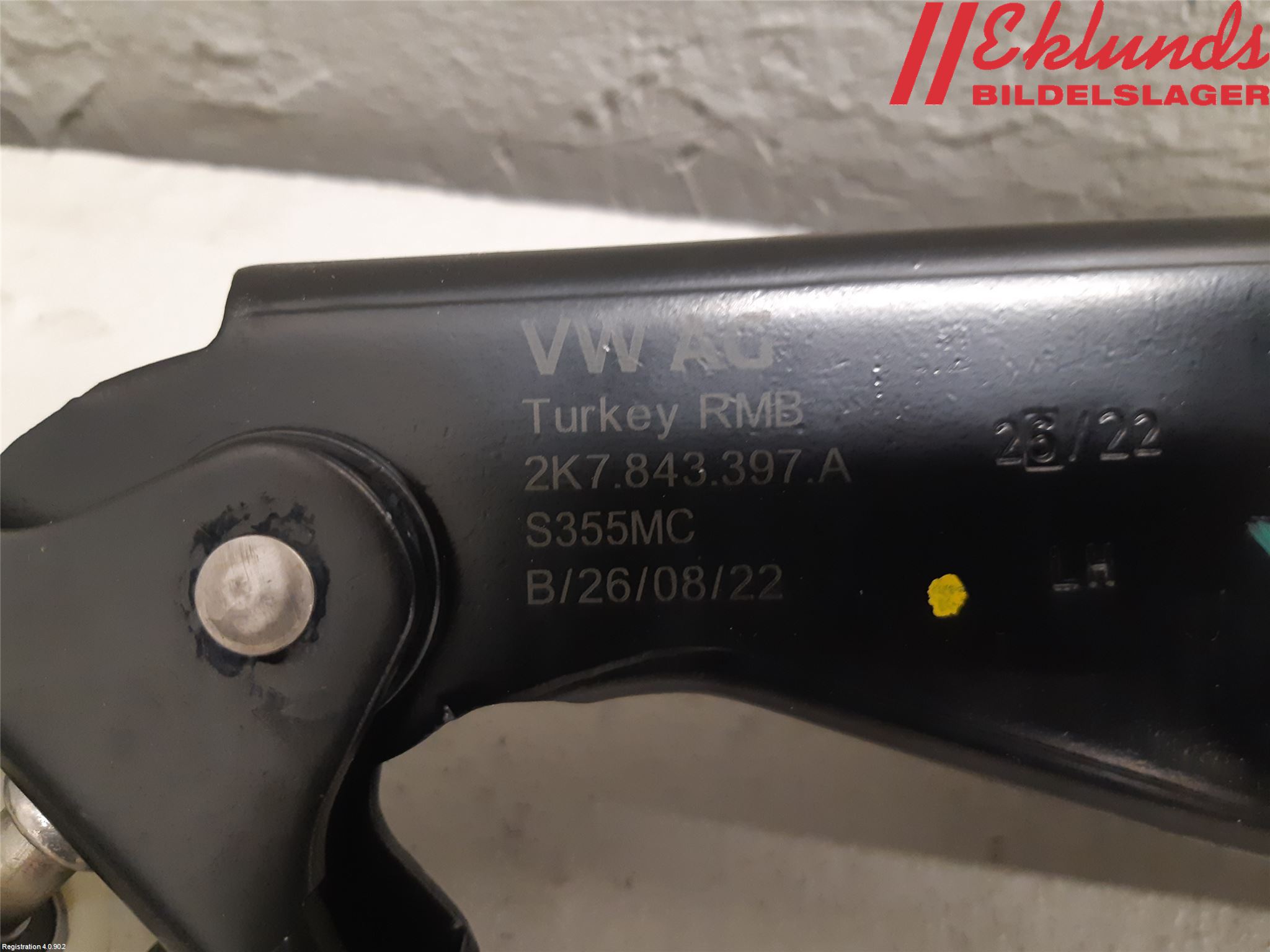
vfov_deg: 53.1
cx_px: 635
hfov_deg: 67.3
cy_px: 476
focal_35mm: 26
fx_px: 954
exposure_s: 1/25
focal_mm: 3.93
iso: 250
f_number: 1.7
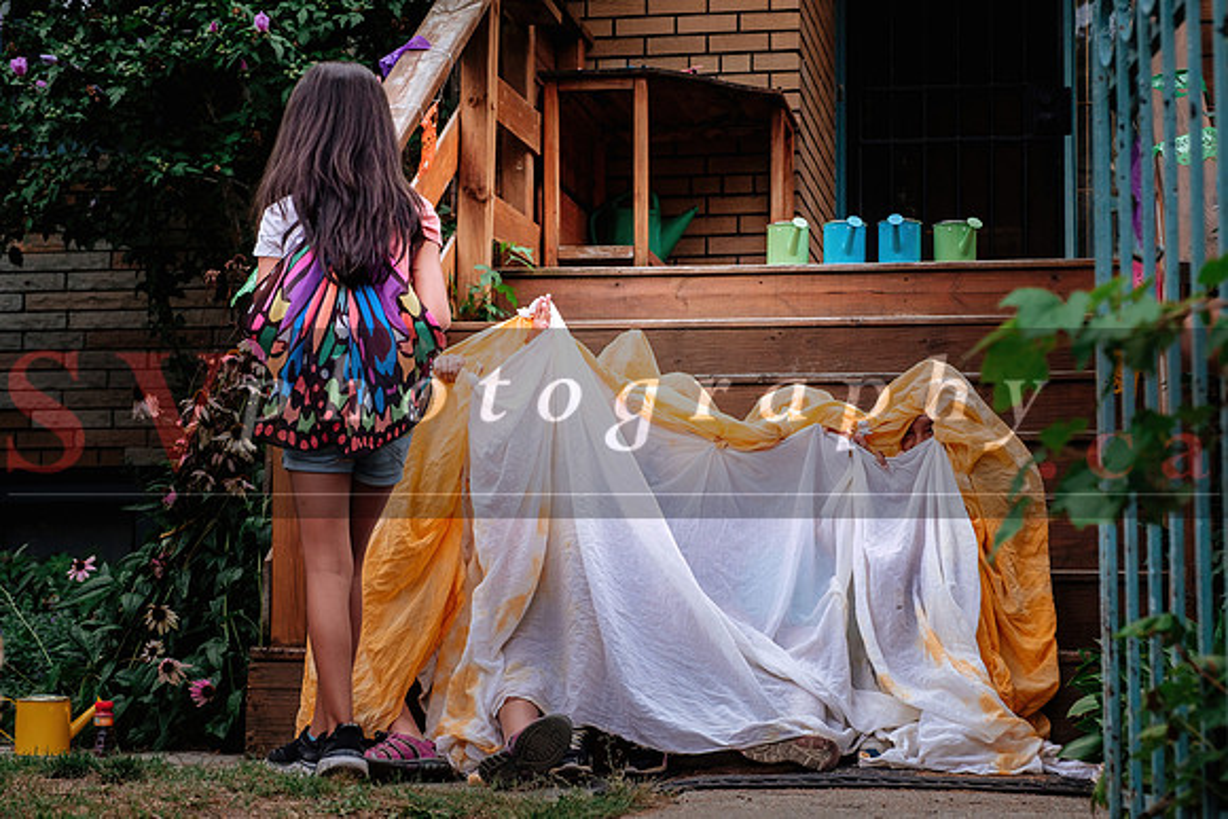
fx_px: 2387
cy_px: 448
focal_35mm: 70
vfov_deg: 19.5
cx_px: 671
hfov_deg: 28.8
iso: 800
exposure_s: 1/250
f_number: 4
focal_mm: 42.7
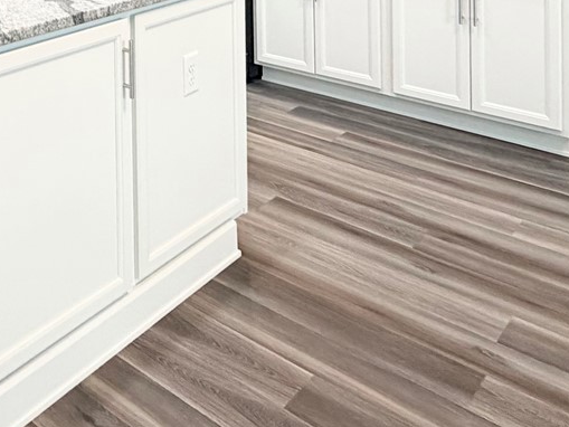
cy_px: -143
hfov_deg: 38.5
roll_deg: +3.0
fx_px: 723
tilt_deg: -0.8
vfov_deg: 27.1
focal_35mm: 44
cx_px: 10
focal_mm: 2.22
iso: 250
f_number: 2.2
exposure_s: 1/120
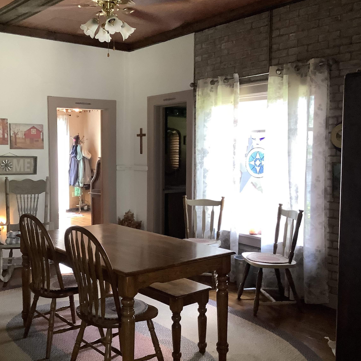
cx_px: 144
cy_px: 178
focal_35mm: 37
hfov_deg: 44.7
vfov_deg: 44.9
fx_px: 437
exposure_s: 1/60
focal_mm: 3.3
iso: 200
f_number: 2.4
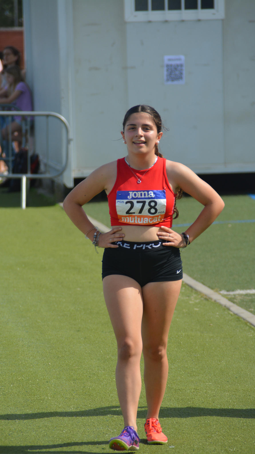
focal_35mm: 315
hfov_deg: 3.9
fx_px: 3787
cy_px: 227
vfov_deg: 6.9
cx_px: 114
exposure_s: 1/1250
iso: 400
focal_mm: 200
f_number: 6.3
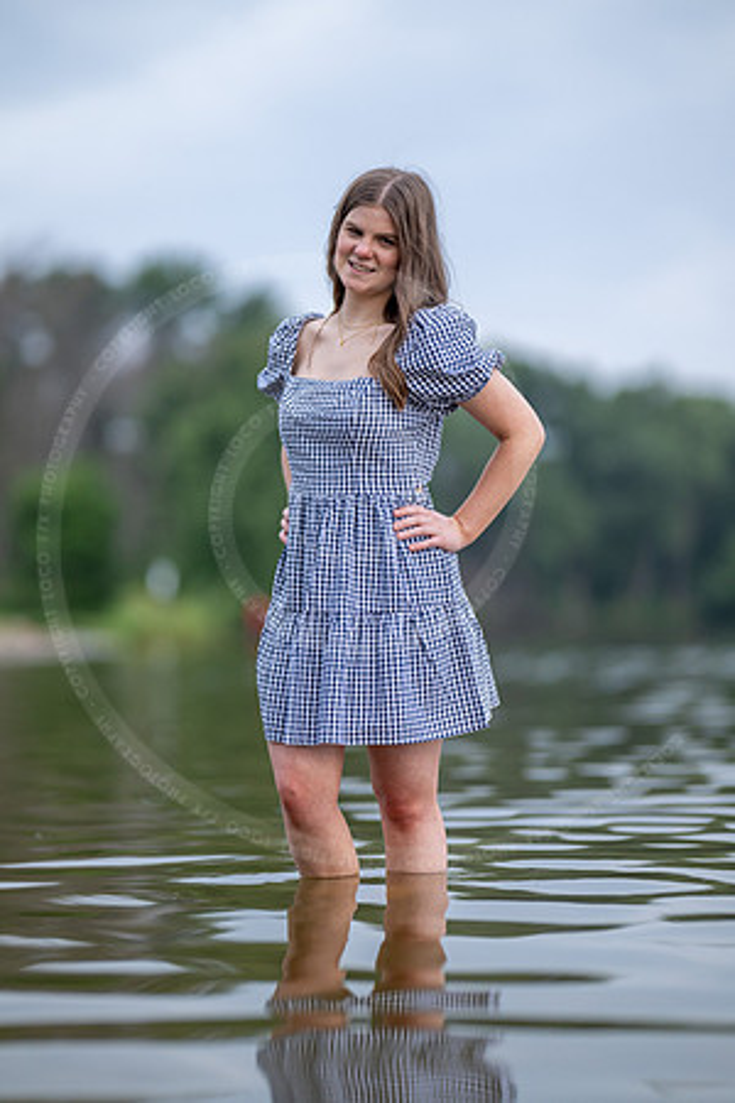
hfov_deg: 16.1
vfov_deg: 23.9
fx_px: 2603
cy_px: 552
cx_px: 368
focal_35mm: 85
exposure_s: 1/500
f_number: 1.2
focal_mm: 85
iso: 500
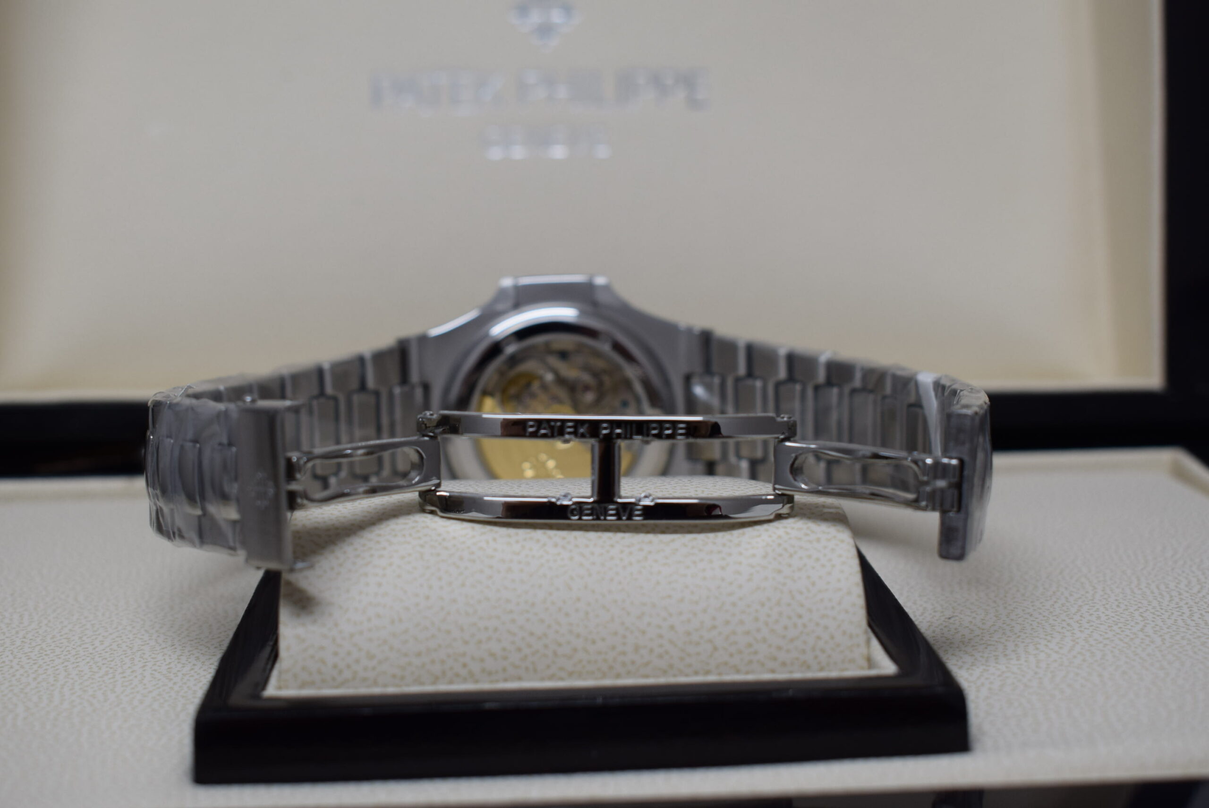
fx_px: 1714
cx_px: 604
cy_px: 404
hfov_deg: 38.9
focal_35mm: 51
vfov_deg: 26.5
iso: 400
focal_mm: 34
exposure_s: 1/40
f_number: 7.1
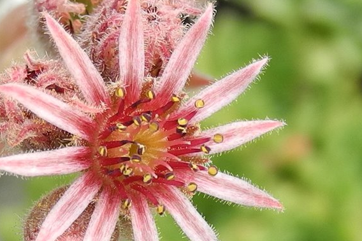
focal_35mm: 41
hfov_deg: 46.3
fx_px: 412
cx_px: 109
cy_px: 138
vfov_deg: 32.6
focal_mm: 6
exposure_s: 1/250
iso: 100
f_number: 2.8
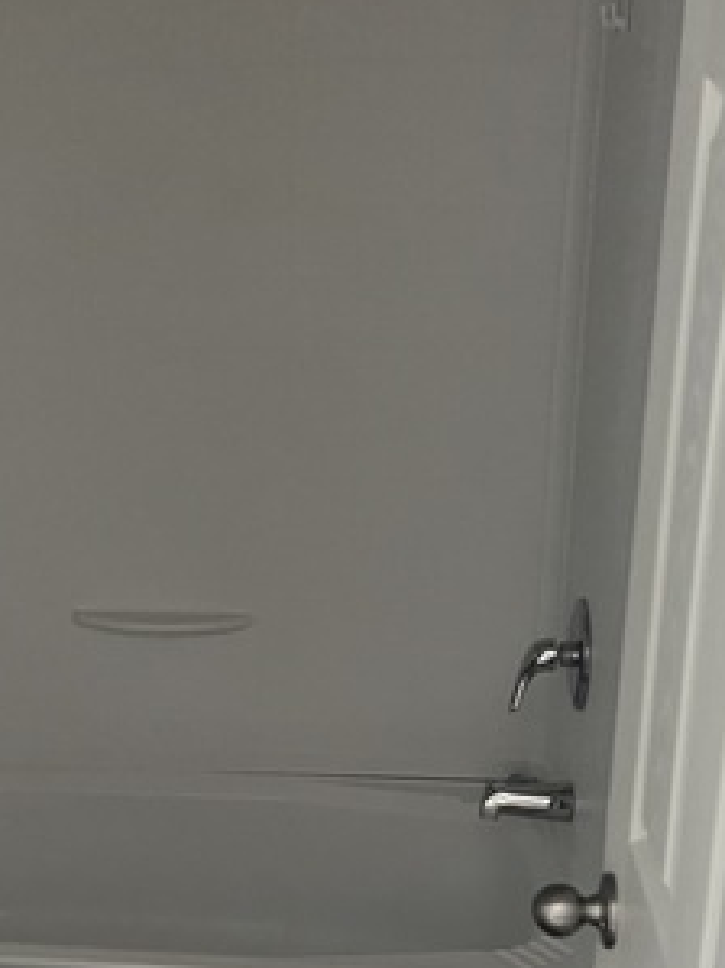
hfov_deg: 24.7
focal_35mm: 58
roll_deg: +2.6
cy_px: 646
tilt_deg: -21.5
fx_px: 1621
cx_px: 129
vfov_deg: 33.0
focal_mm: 5.1
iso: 640
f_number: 1.6
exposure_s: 1/35
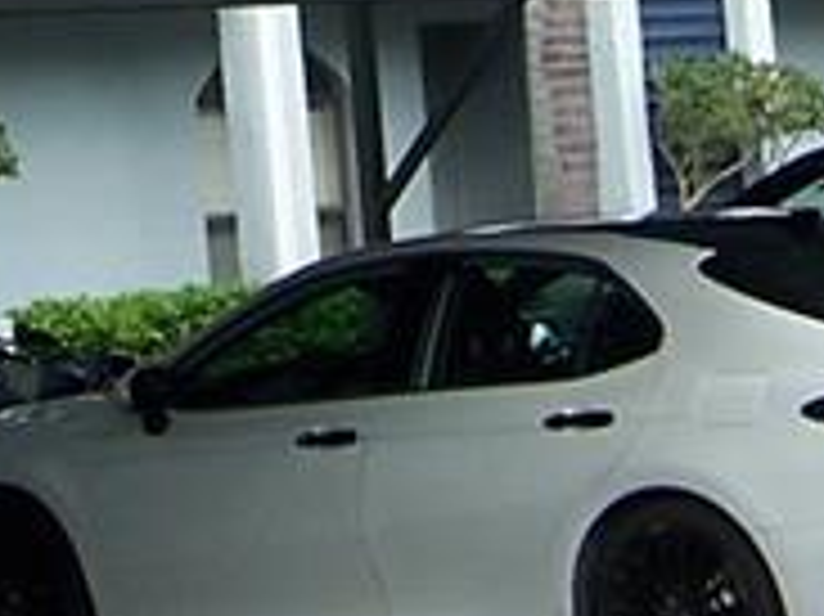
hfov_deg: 10.5
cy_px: -607
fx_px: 4401
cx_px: -113
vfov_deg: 7.7
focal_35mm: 185
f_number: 3.4
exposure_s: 1/250
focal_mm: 5.5
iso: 80
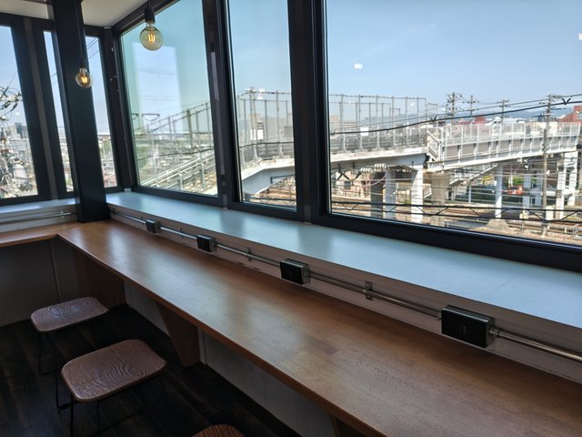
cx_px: 291
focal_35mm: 23
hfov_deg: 73.9
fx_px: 387
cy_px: 218
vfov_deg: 58.9
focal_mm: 5.56
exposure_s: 1/217
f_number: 1.9
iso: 50
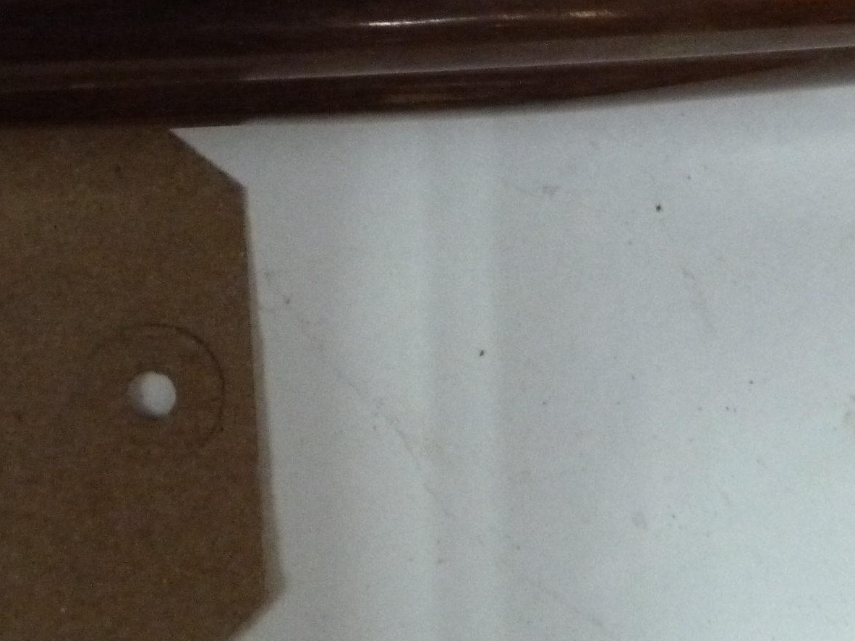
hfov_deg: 29.8
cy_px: 91
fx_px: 1605
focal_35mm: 65
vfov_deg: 22.2
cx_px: 465
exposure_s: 1/40
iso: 800
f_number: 3.4
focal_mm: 5
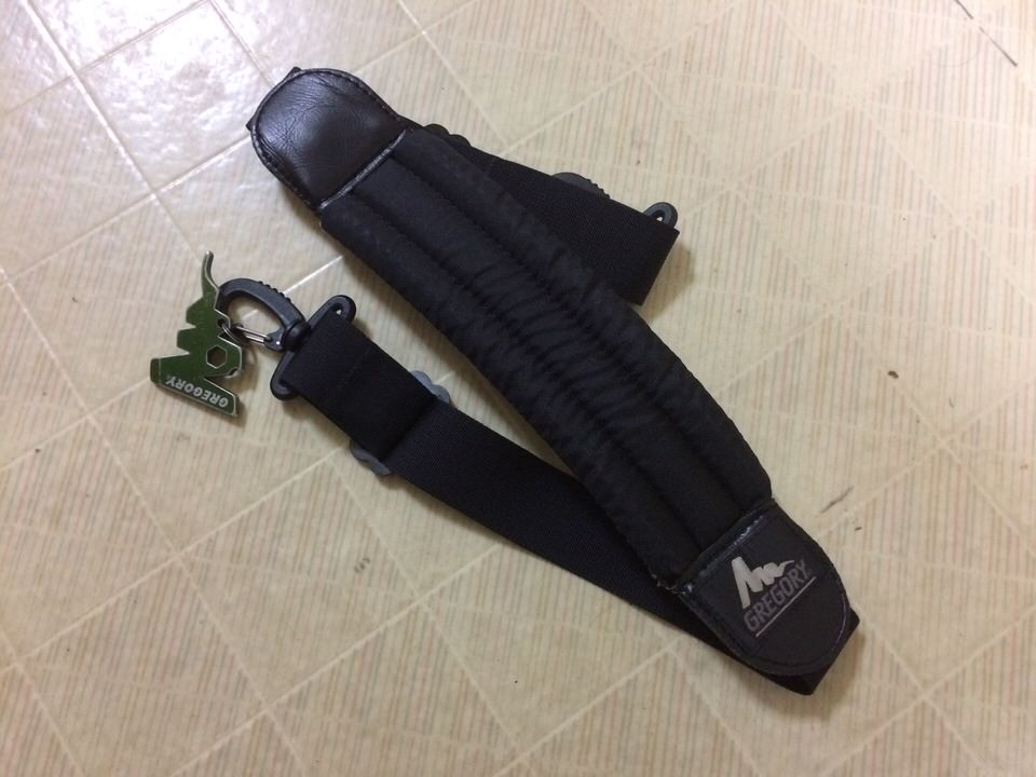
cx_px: 518
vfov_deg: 48.2
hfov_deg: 61.7
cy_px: 388
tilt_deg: -76.5
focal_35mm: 29
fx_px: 868
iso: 250
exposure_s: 1/30
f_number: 2.2
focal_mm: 4.15
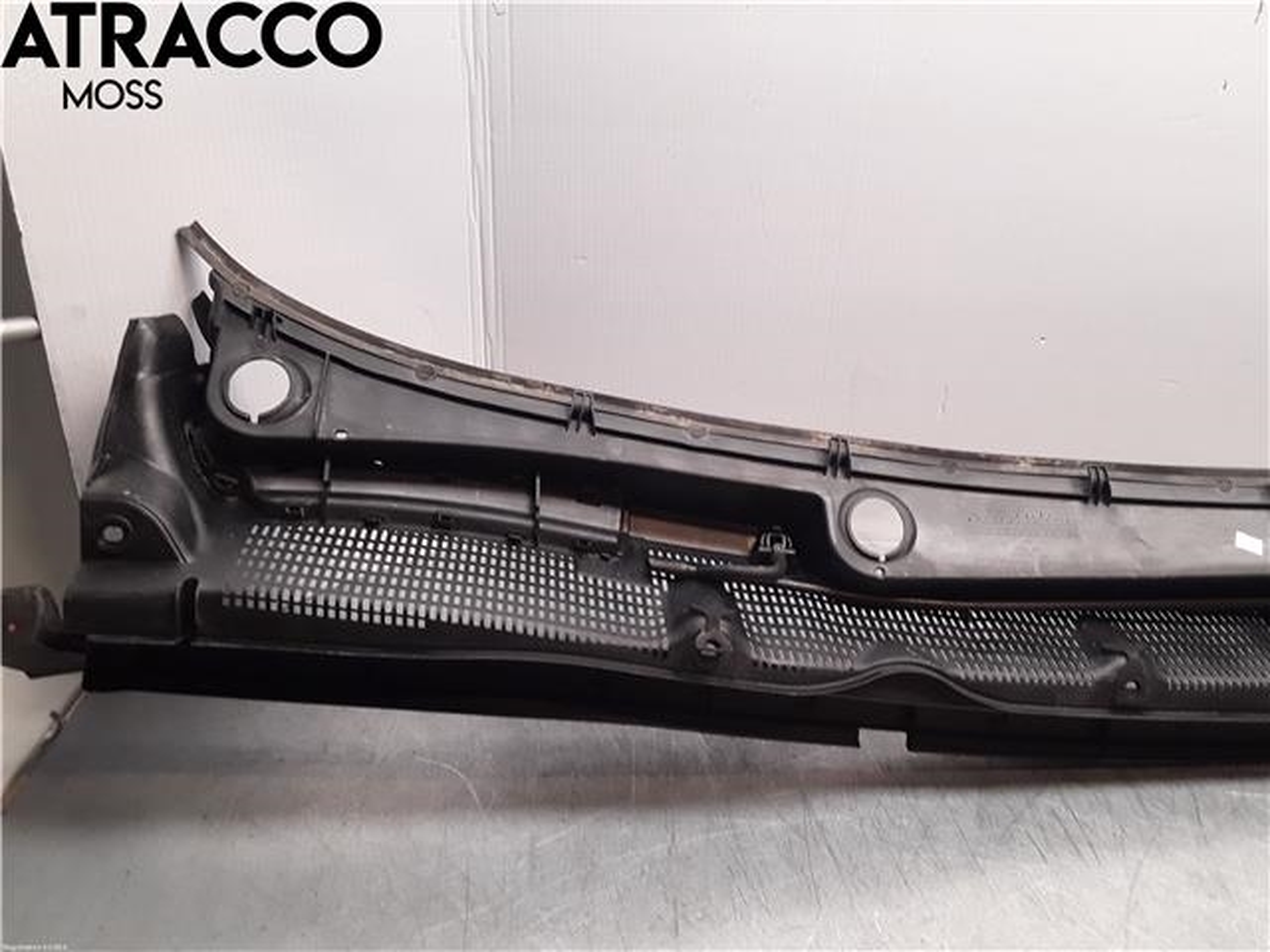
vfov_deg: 49.7
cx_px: 635
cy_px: 476
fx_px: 1027
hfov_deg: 63.4
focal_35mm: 28
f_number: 1.9
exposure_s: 1/50
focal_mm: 2.91
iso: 50
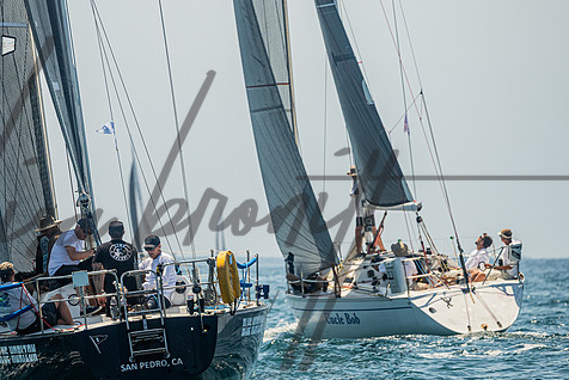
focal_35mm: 509
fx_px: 8050
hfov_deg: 4.0
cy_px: 168
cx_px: 164
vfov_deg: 2.7
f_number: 6.3
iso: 400
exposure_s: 1/3200
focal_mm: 310
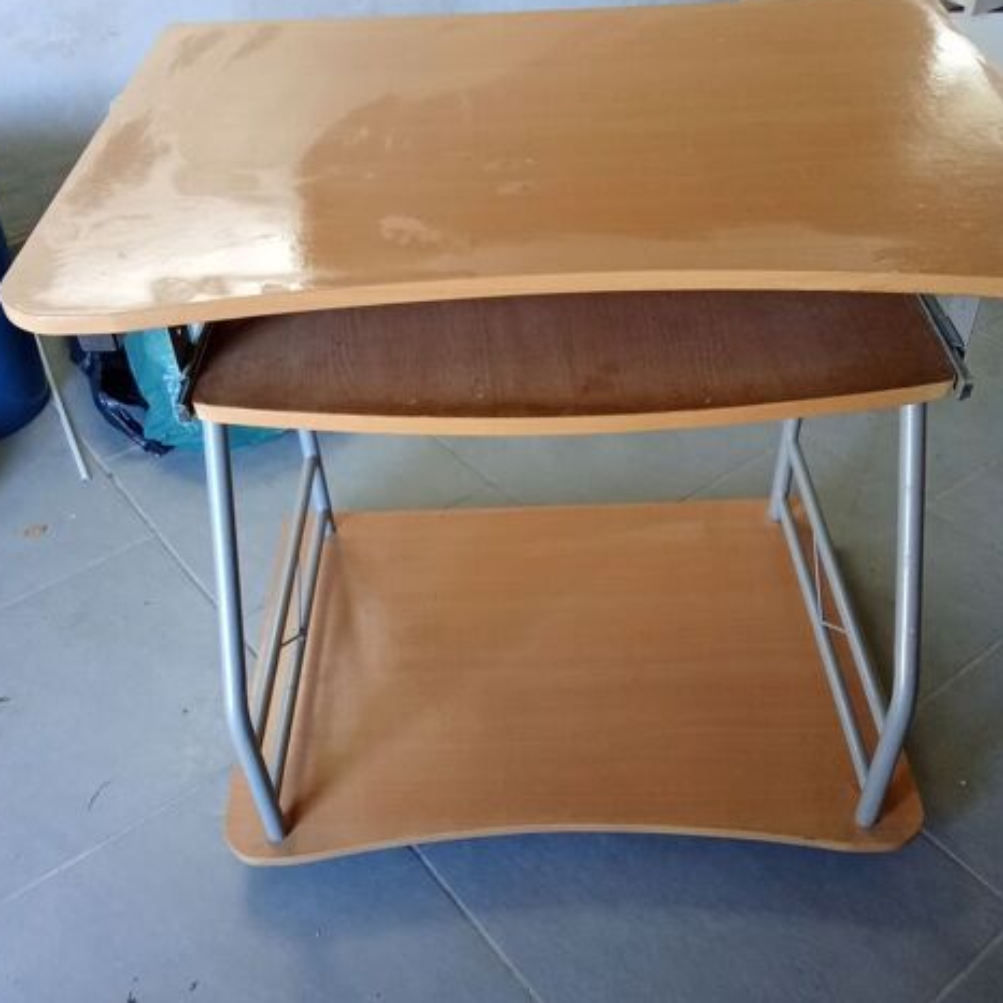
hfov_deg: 48.4
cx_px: 489
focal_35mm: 34
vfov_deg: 48.4
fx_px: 1115
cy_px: 557
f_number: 2
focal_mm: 2.78
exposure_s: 1/33.3
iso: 250
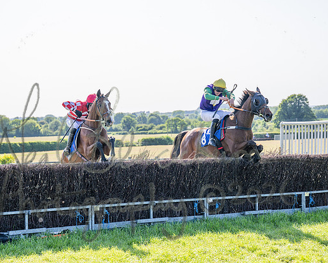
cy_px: 131
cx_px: 155
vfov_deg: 17.9
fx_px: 835
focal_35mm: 86
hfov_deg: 22.2
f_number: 4
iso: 200
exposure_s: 1/1600
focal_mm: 70
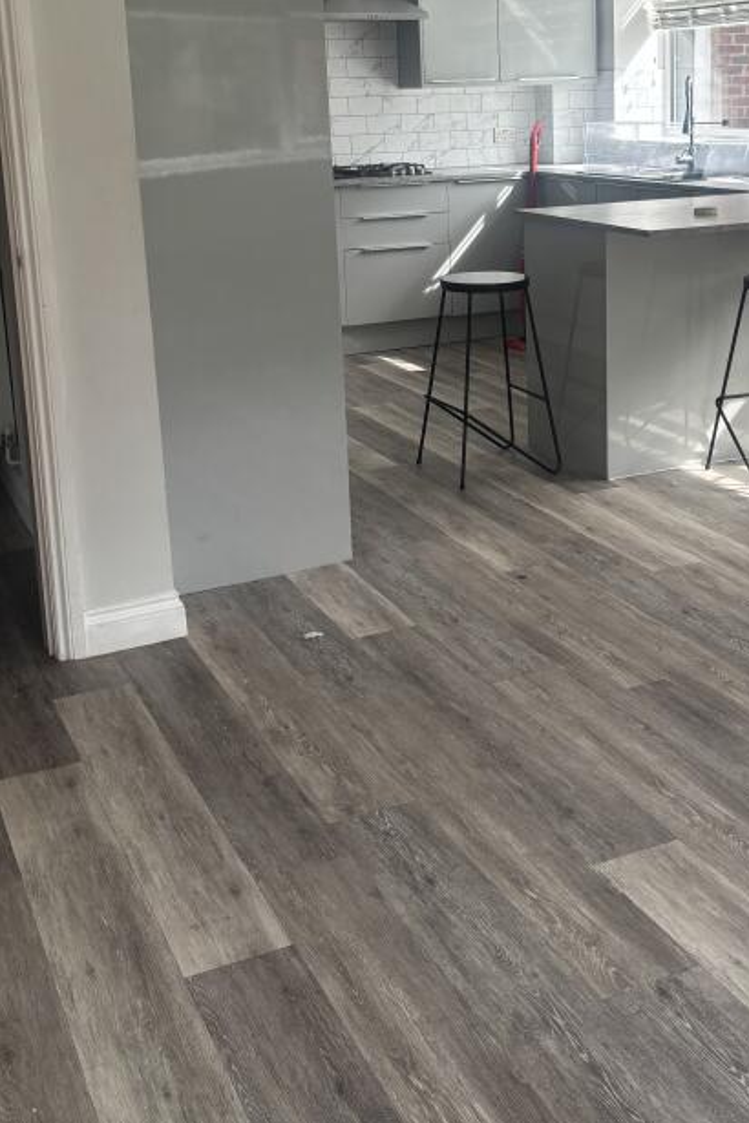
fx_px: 1404
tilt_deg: -11.6
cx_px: 524
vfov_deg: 43.0
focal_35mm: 45
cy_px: 376
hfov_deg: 29.6
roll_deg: +0.6
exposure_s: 1/188
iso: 40
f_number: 1.6
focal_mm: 5.96
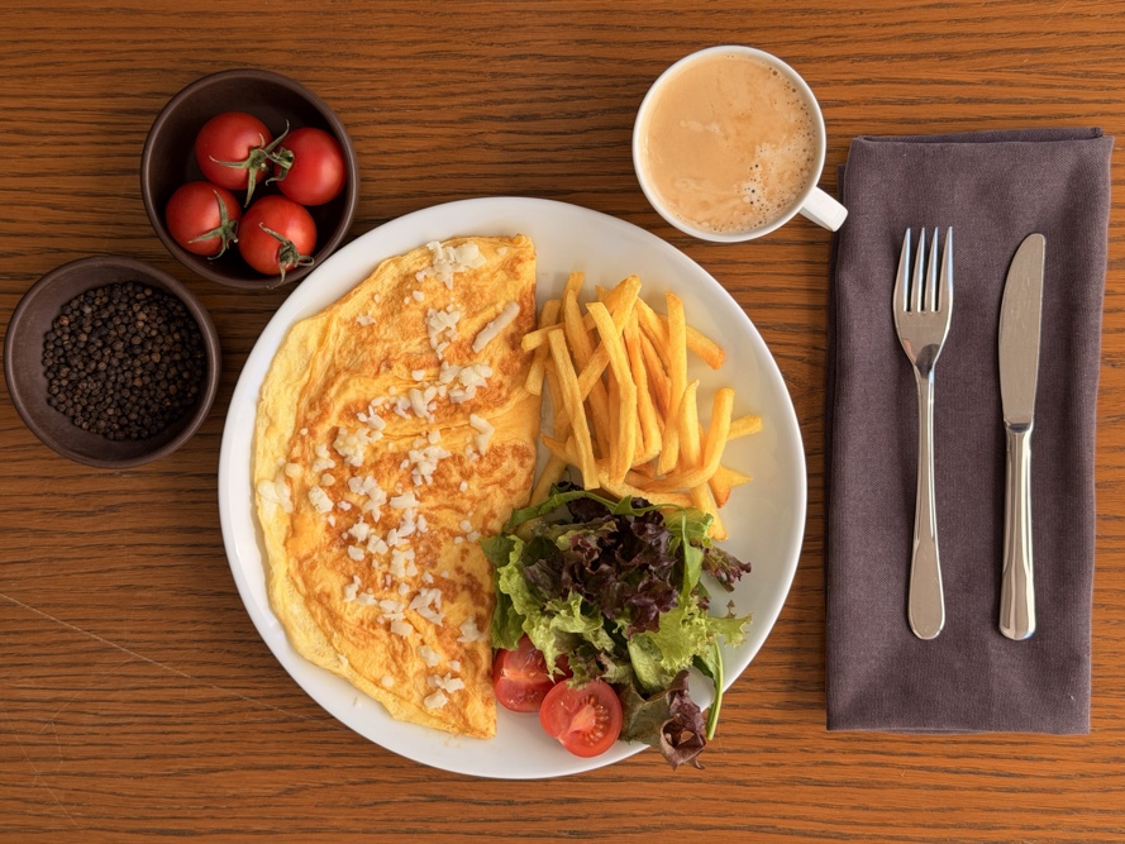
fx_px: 1560
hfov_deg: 39.7
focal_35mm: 48
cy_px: 422
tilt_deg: -82.1
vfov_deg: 30.3
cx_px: 562
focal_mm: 6.76
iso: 64
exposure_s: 1/895
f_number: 1.78
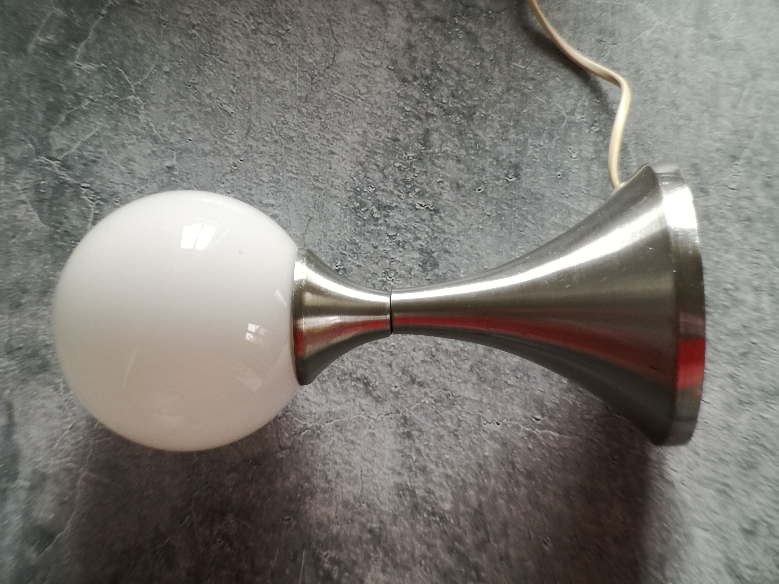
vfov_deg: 45.4
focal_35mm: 31
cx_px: 390
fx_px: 698
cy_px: 292
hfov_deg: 58.4
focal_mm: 3.79
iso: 50
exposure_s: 1/50
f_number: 2
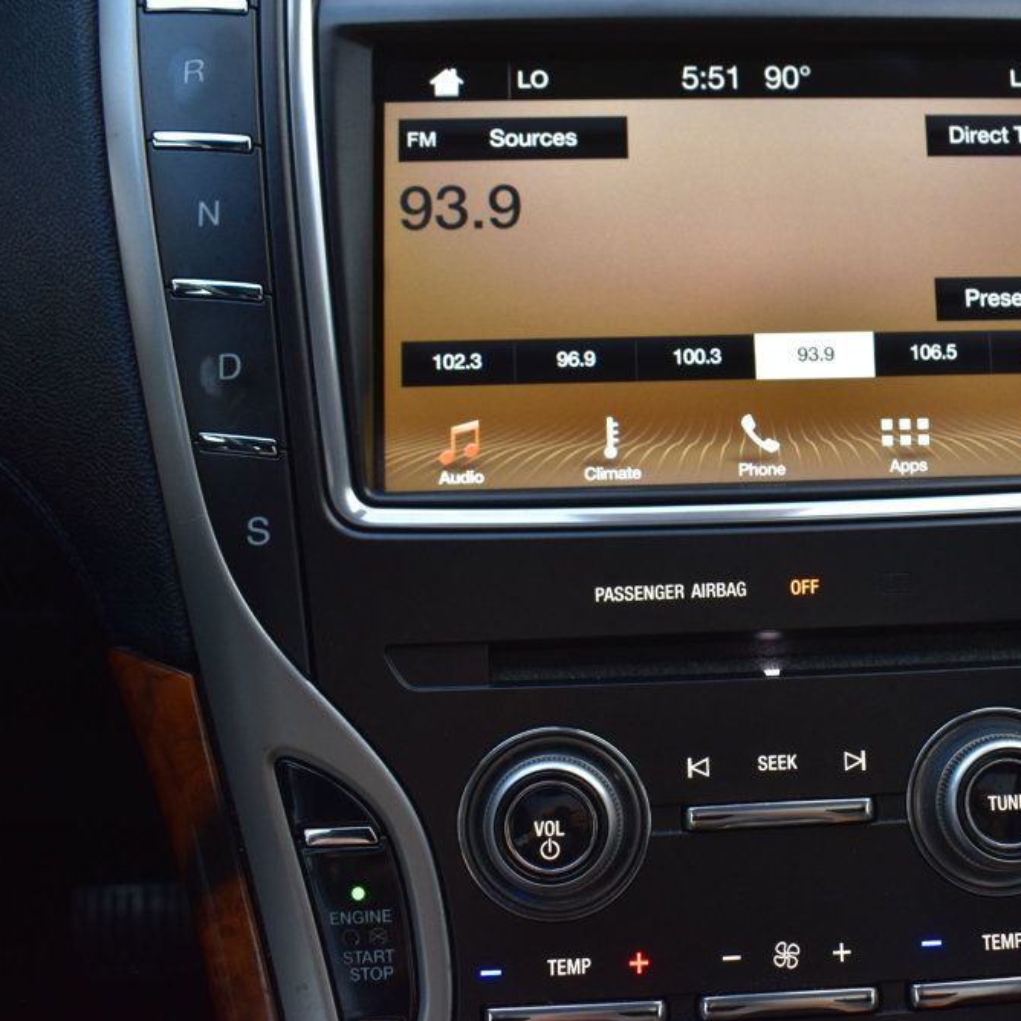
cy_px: 506
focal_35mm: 43
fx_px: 1435
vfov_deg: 39.2
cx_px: 775
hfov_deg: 38.1
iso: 400
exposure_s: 1/40
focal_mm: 22
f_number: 7.1
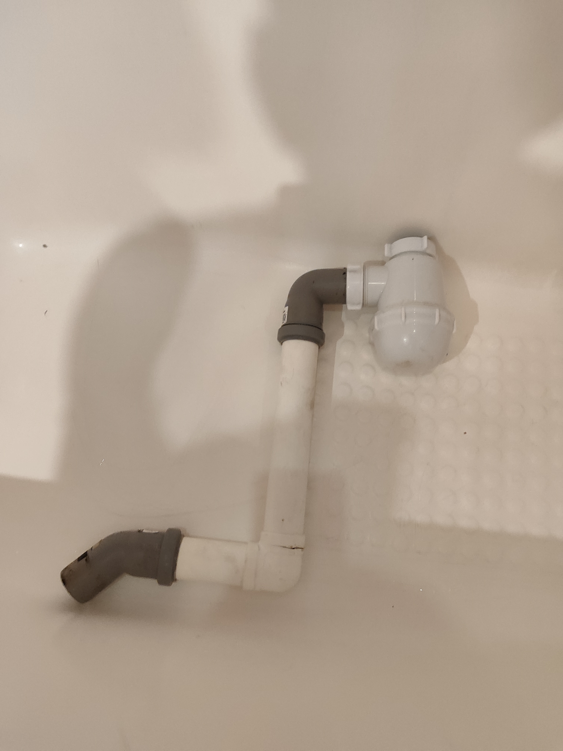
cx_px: 282
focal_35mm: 24
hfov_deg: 56.8
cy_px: 376
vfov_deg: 71.6
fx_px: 520
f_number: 1.89
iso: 1844
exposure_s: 1/33
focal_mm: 5.89
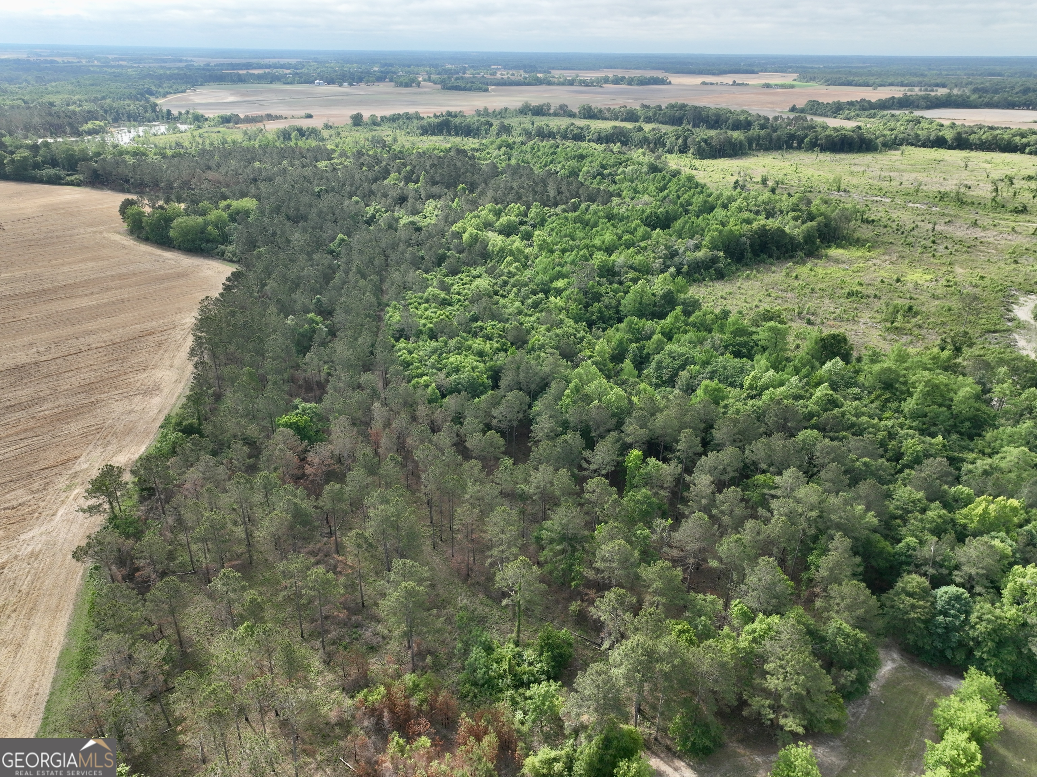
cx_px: 518
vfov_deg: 56.8
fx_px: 719
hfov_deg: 71.6
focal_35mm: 24
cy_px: 388
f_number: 2.8
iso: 220
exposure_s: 1/1600
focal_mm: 12.29
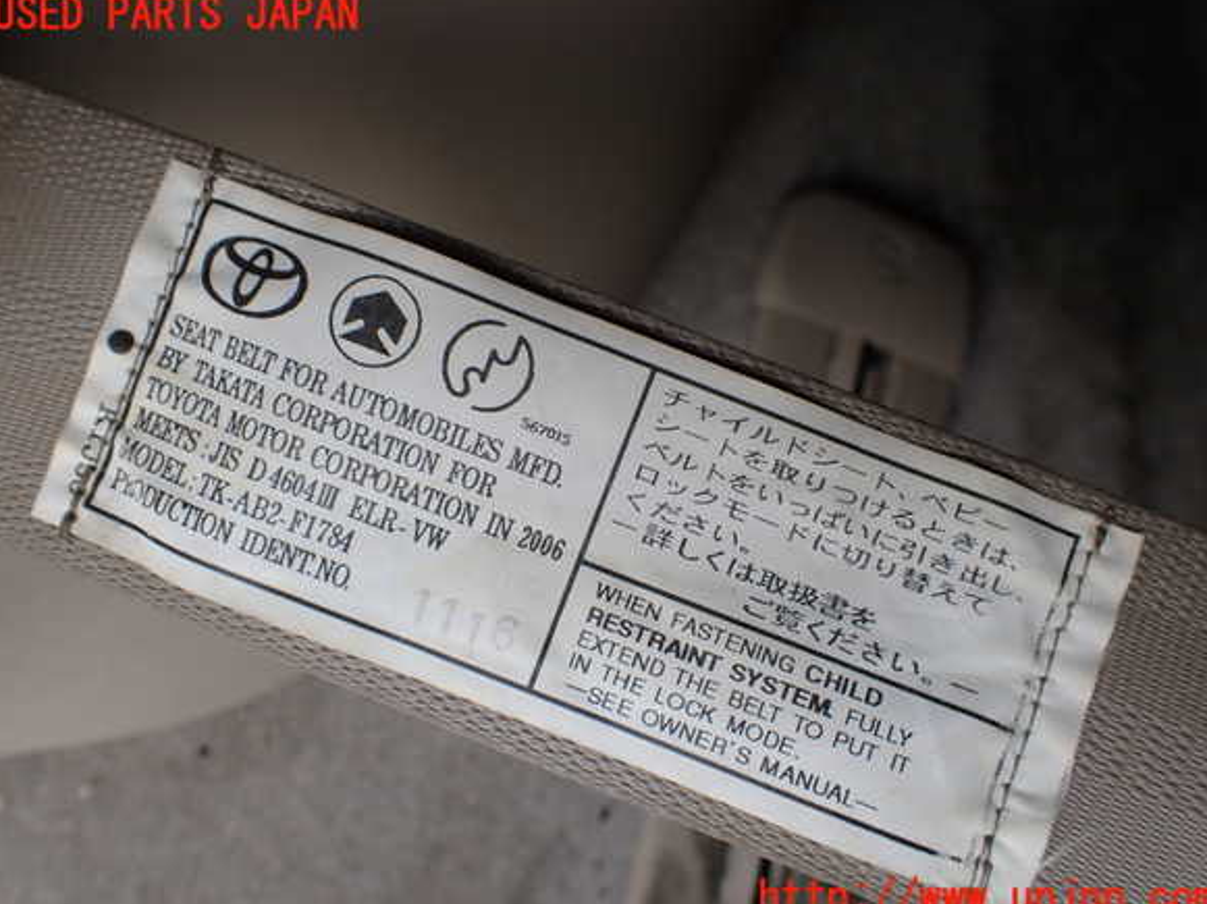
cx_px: 605
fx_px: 1080
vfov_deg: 45.4
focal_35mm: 31
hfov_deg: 58.4
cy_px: 457
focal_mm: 5.4
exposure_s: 1/200
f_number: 3.2
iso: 100
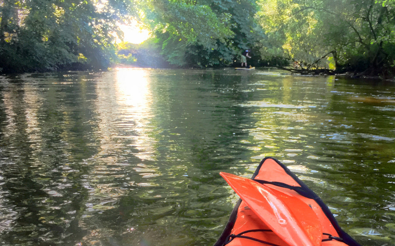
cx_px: 250
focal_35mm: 48
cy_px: 201
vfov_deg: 26.3
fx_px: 517
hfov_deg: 41.5
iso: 32
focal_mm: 4.15
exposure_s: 1/40
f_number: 2.2
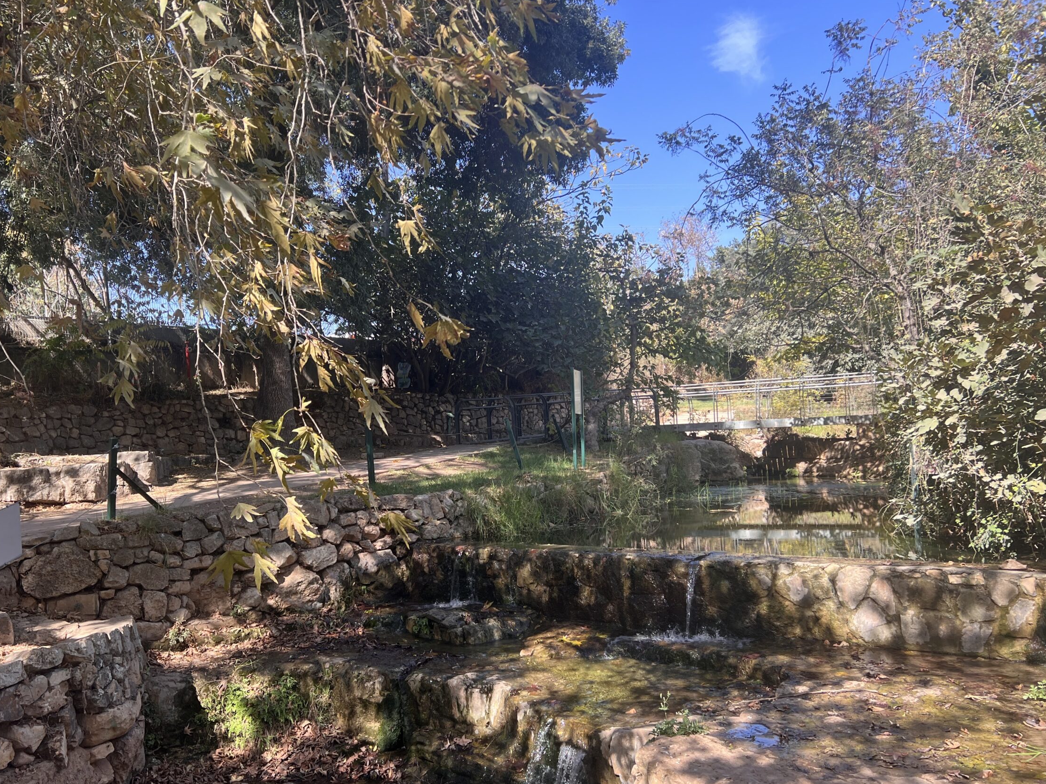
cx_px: 448
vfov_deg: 46.7
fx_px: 906
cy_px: 433
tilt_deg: +1.2
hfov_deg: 59.7
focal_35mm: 30
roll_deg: +1.7
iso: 50
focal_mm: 5.7
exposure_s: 1/650
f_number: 1.5
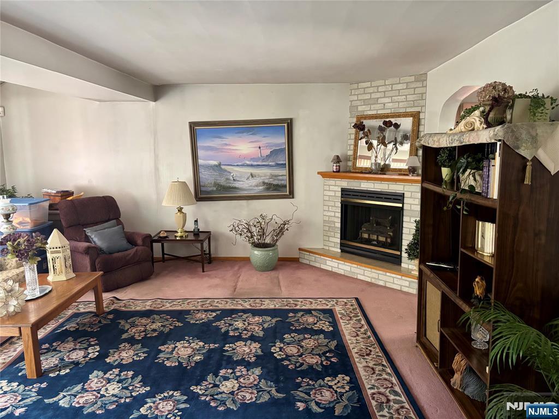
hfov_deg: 67.3
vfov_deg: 53.1
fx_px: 420
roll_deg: -0.1
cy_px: 210
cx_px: 280
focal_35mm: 26
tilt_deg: -8.6
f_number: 1.6
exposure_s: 1/50
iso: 500
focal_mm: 5.96
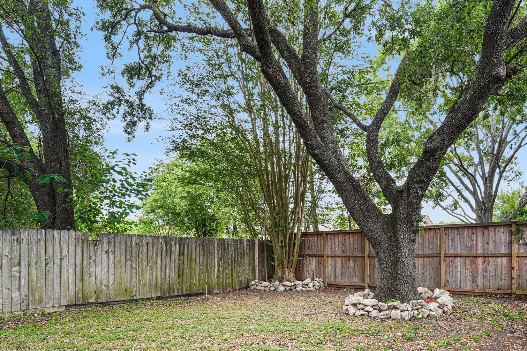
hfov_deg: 75.0
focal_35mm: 23
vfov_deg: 53.4
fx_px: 337
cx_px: 324
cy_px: 248
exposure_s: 1/2.5
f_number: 8
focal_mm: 16
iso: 100
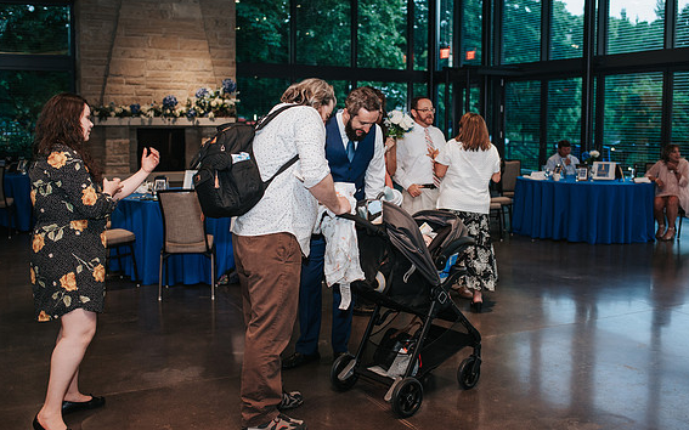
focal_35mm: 40
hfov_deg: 49.3
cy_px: 190
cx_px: 356
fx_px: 751
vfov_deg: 31.9
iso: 1000
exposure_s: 1/160
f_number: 2.8
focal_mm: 35
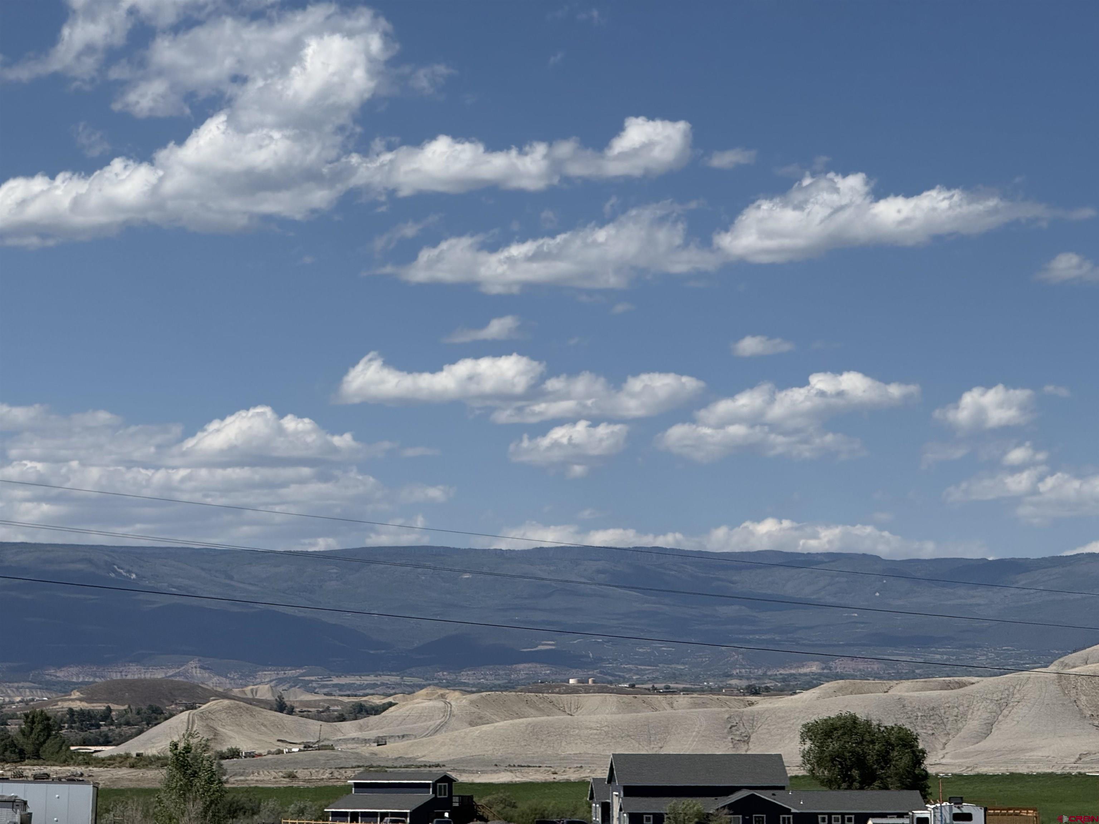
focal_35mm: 120
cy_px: 412
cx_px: 550
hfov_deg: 16.4
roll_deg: +1.0
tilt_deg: +4.3
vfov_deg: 12.3
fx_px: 3810
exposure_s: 1/3195
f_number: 2.8
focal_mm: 15.66
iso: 50
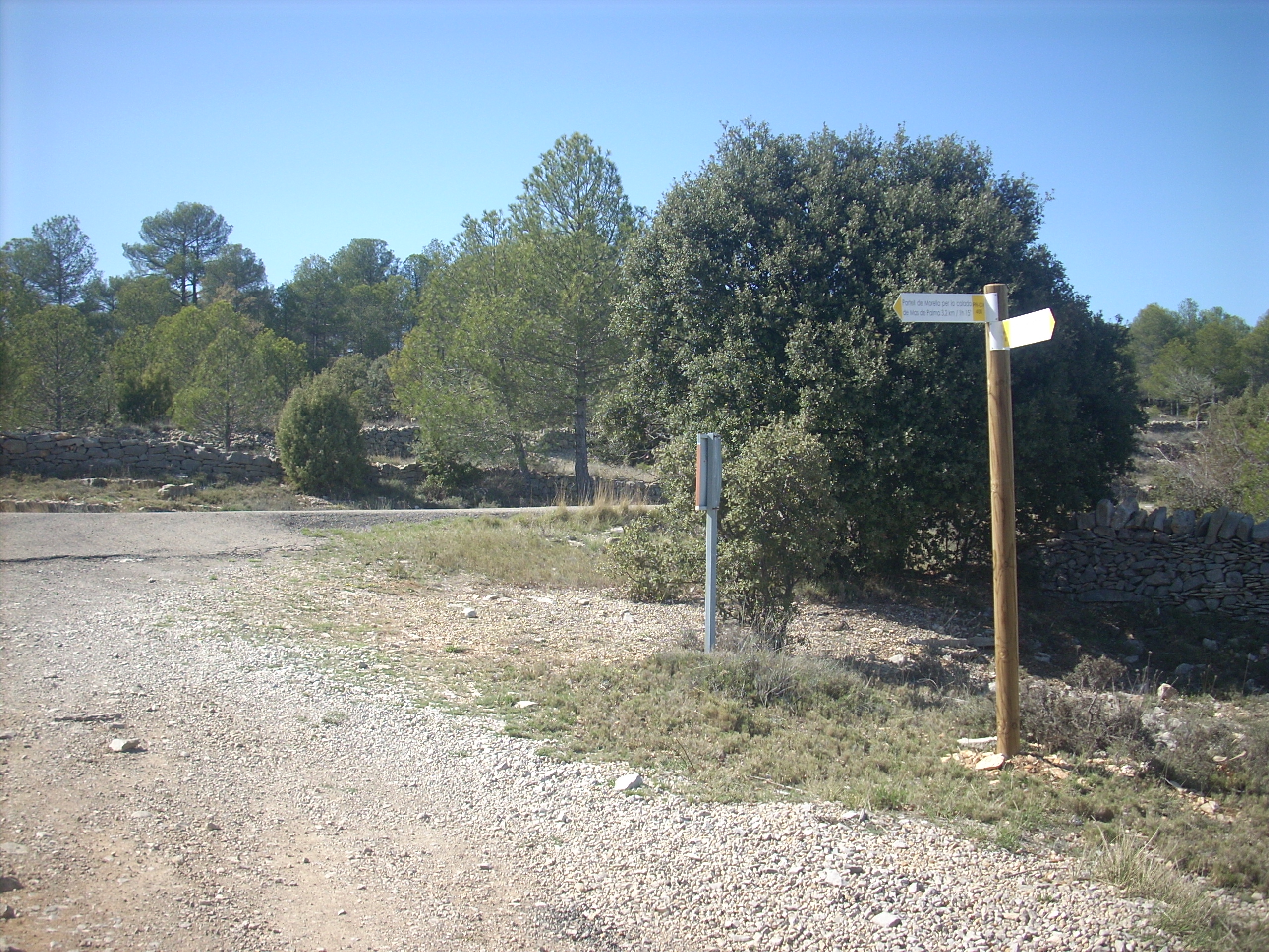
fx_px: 1356
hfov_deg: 50.1
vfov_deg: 38.7
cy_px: 476
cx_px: 634
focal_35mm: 37
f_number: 5.6
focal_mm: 6.2
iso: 64
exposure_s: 1/142
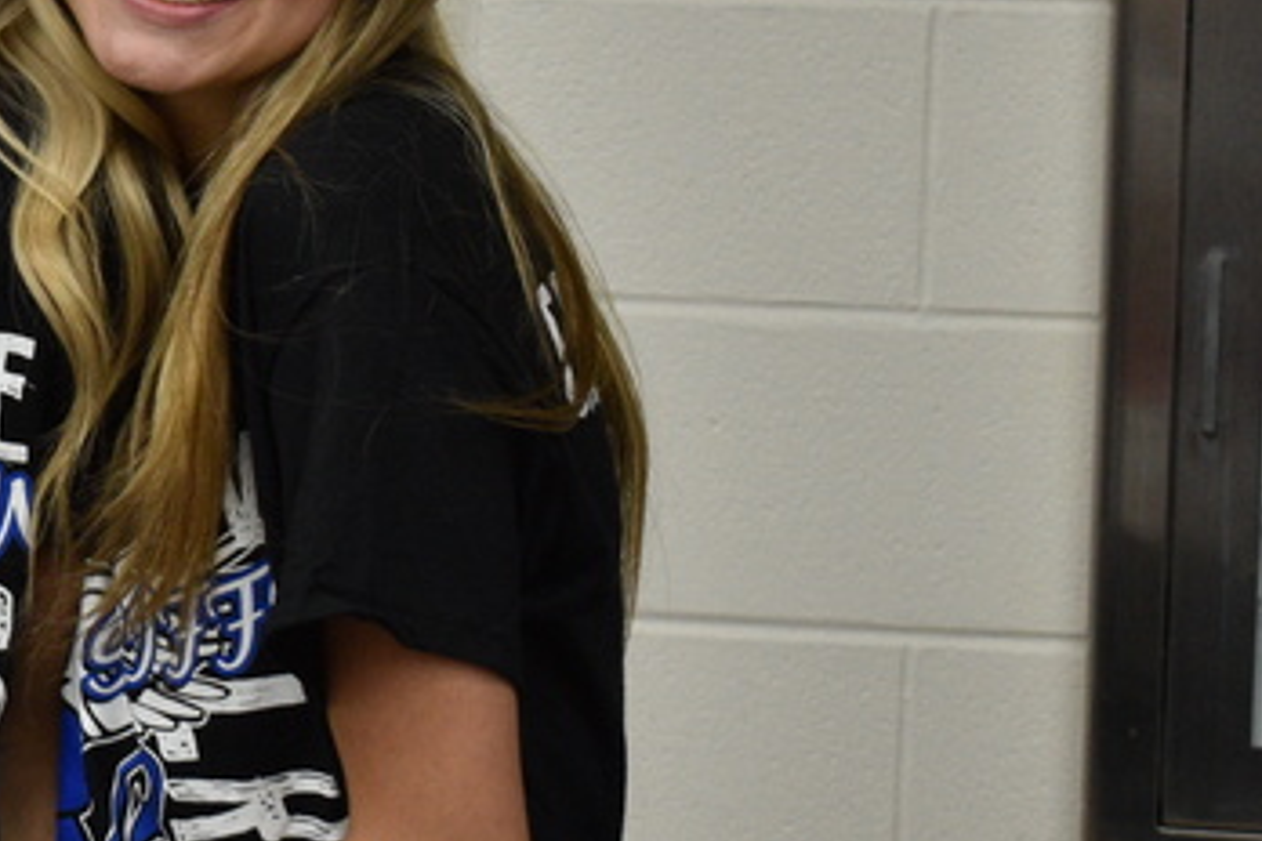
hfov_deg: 12.5
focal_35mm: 159
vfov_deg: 8.6
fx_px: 5573
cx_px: -417
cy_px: 256
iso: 800
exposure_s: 1/125
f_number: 4.8
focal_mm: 36
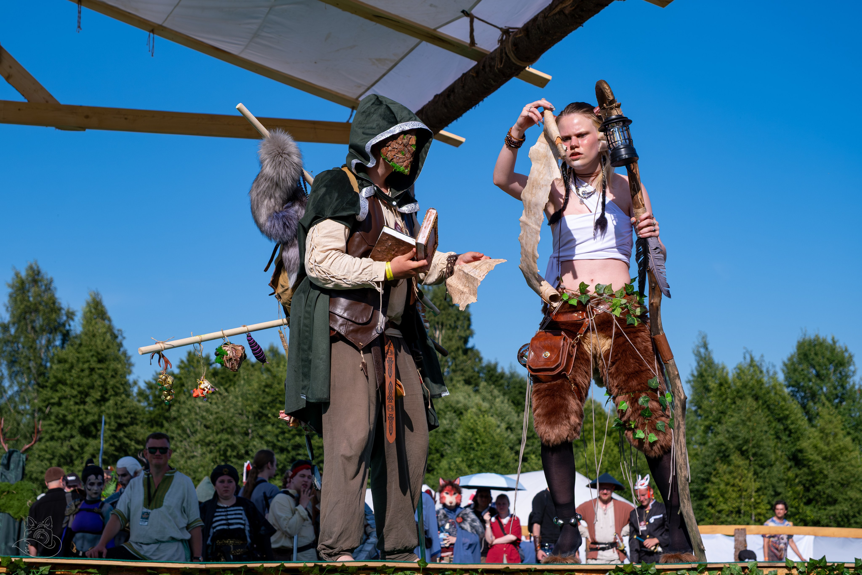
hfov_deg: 29.5
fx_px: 1636
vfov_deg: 19.9
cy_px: 275
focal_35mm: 68
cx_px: 387
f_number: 4
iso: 160
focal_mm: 41.4
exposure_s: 1/1600
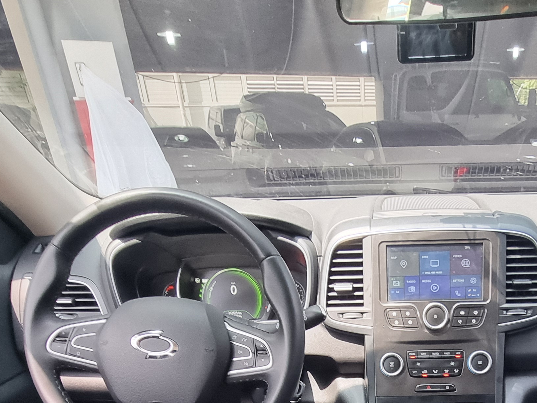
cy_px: 484
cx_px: 394
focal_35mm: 32
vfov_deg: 35.0
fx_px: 496
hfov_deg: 54.5
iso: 160
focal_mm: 2.2
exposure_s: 1/60
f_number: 2.2
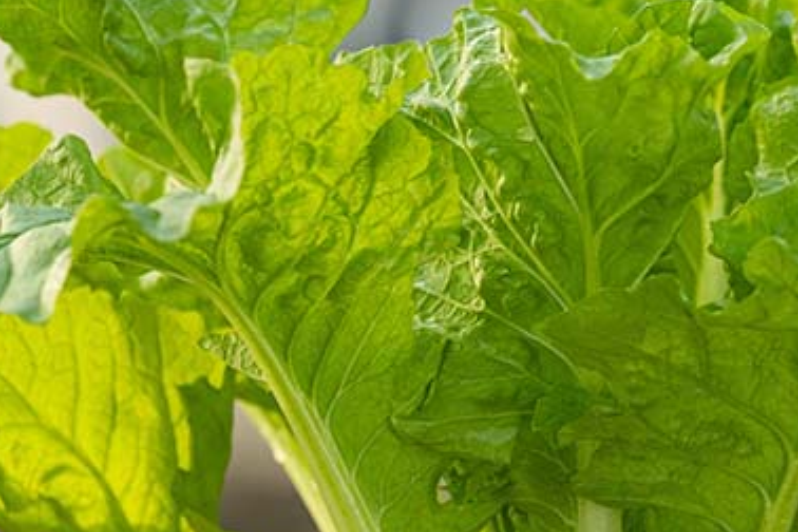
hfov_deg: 8.4
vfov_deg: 5.6
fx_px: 5408
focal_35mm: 244
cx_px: 646
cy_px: 382
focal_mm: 96
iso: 360
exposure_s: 1/320
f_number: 4
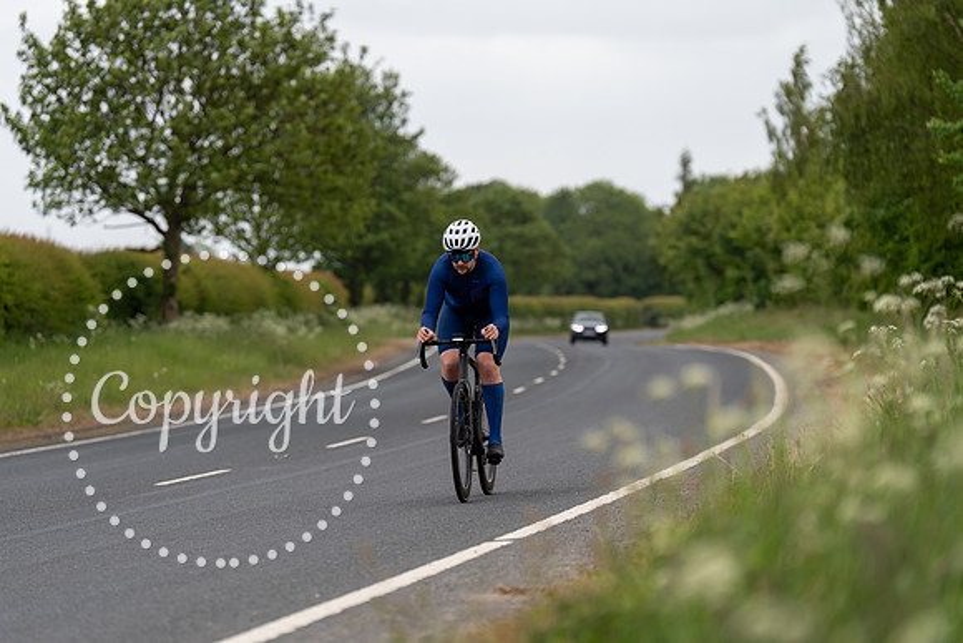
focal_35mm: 142
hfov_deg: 14.4
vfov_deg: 9.7
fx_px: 3799
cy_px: 322
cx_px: 482
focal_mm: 142
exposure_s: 1/1250
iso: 160
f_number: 3.2
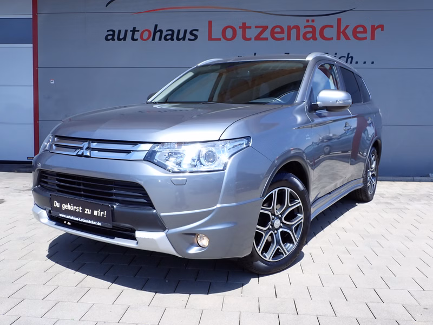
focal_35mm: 32
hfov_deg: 56.8
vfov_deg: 44.2
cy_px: 162
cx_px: 216
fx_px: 400
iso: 100
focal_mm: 5.79
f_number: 3.2
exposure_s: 1/640
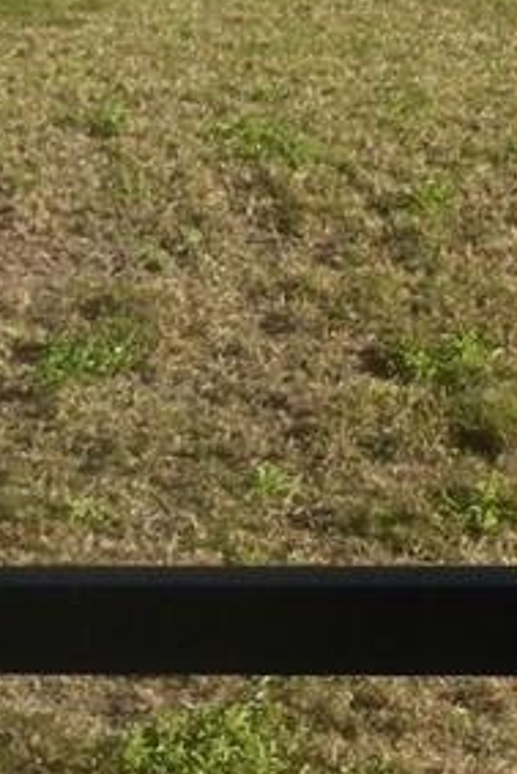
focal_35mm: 200
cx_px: -150
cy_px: -139
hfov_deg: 6.8
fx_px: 4303
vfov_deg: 10.1
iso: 160
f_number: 3.6
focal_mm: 6.2
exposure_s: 1/785
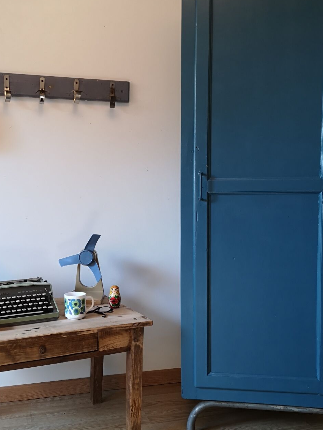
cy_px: 224
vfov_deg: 47.9
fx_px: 485
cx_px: 130
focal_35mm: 39
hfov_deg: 36.7
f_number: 1.8
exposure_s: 1/50
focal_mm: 3.95
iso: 160
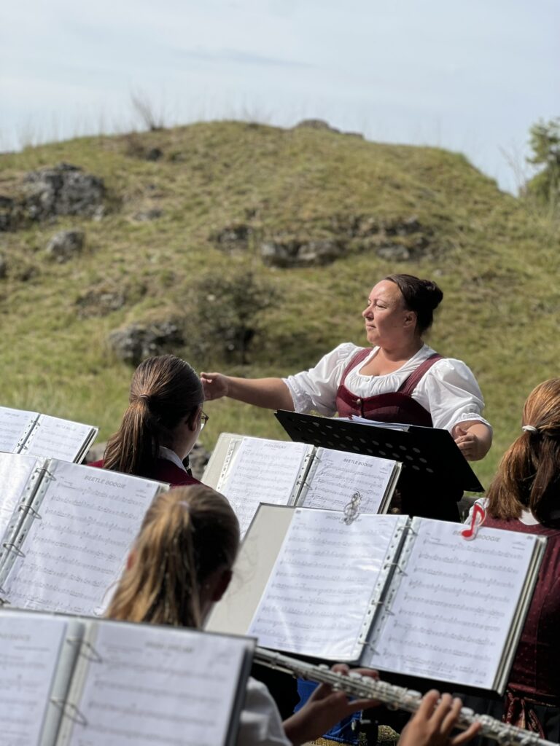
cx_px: 280
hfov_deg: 19.1
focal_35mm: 77
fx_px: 1661
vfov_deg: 25.3
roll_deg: -4.5
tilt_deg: -1.5
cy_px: 373
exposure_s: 1/732
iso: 32
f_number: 2.8
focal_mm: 9
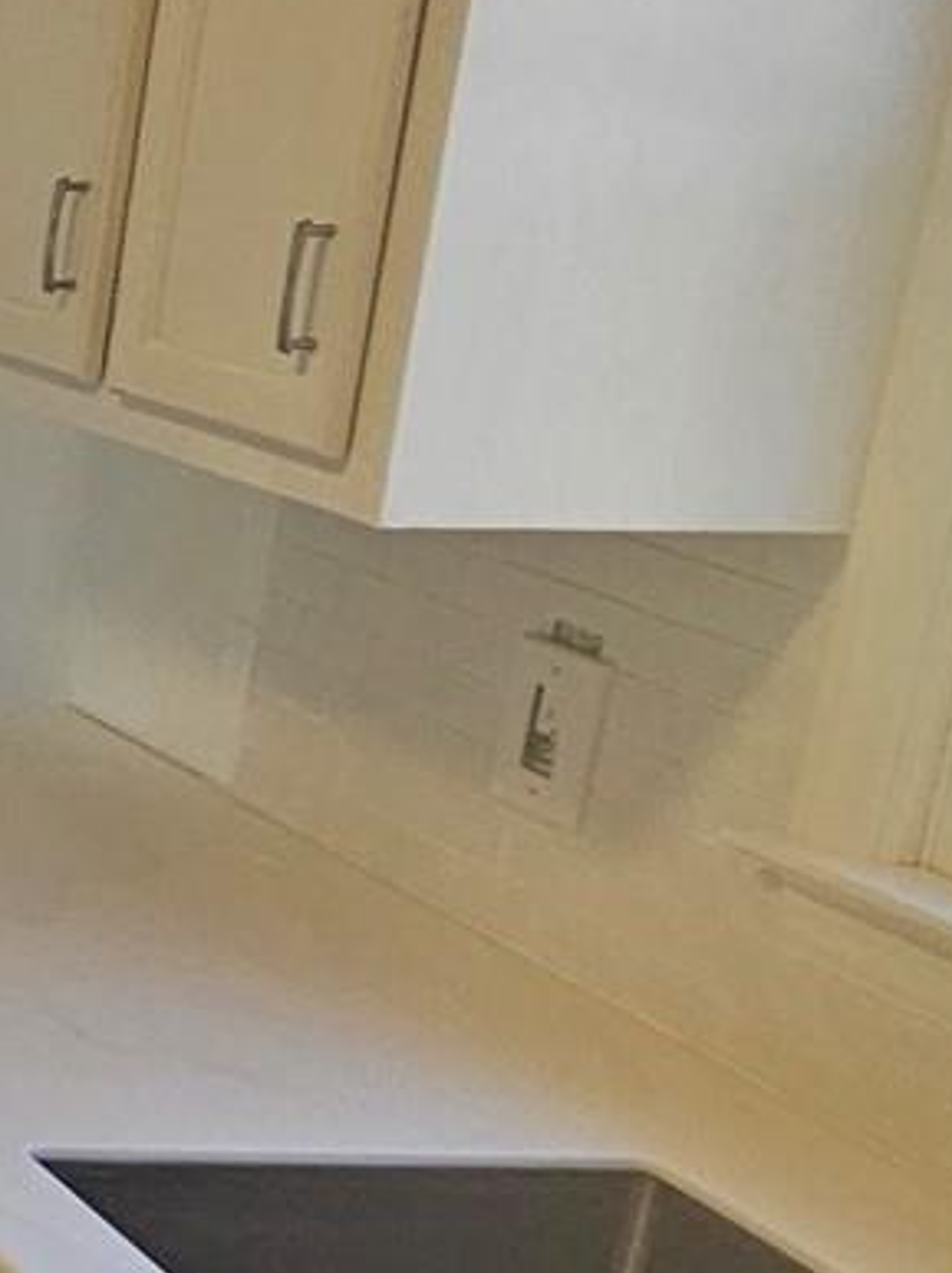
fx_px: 2533
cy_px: 587
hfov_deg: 13.0
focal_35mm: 69
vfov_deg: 28.2
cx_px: -1584
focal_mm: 2.2
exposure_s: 1/120
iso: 80
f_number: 2.2
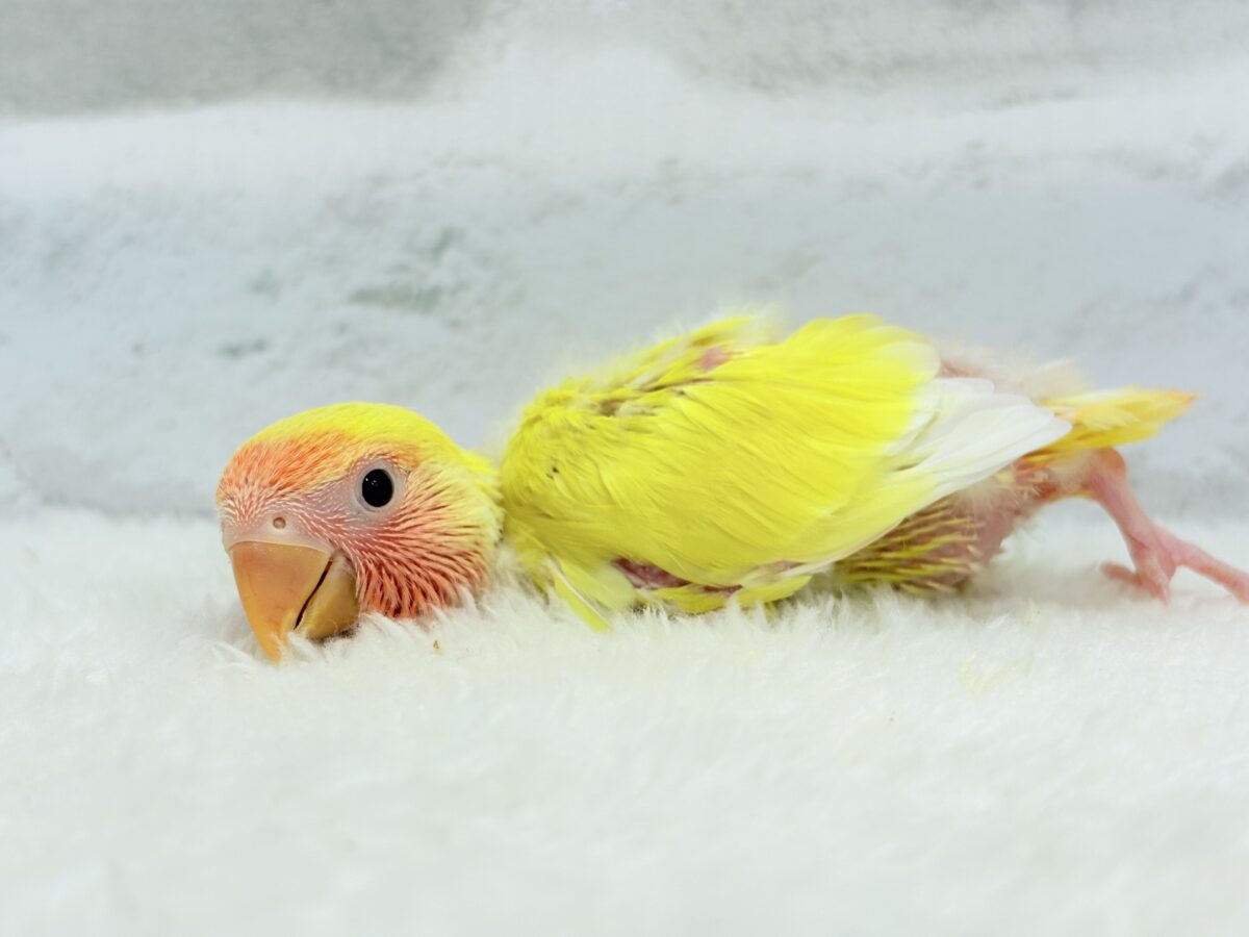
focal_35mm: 52
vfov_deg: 28.0
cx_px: 624
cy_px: 468
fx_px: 1876
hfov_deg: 36.8
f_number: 1.6
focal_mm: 5.96
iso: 25
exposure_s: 1/50
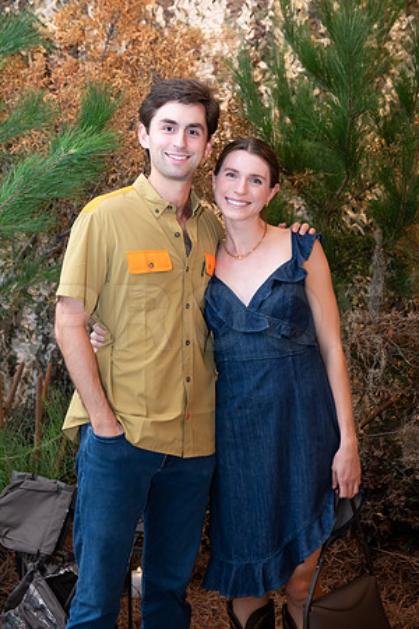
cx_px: 210
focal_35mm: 58
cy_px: 314
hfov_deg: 23.4
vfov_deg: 34.5
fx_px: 1013
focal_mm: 58
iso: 3200
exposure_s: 1/100
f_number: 5
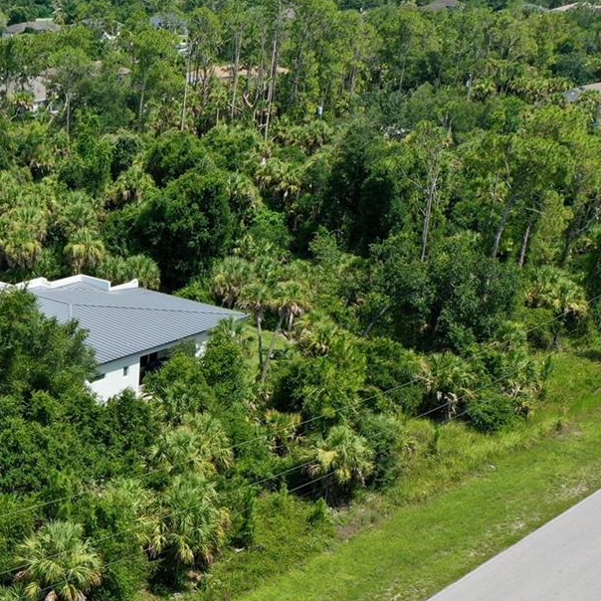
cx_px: -19
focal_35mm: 63
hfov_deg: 25.7
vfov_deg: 26.5
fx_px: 1237
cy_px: 521
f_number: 5.6
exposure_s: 1/500
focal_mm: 10.26
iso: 100
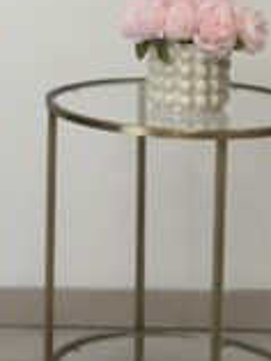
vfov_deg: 11.6
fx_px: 1699
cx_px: -186
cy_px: -171
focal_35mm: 163
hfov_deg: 8.8
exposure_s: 1/355
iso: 80
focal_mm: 6.86
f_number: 1.78
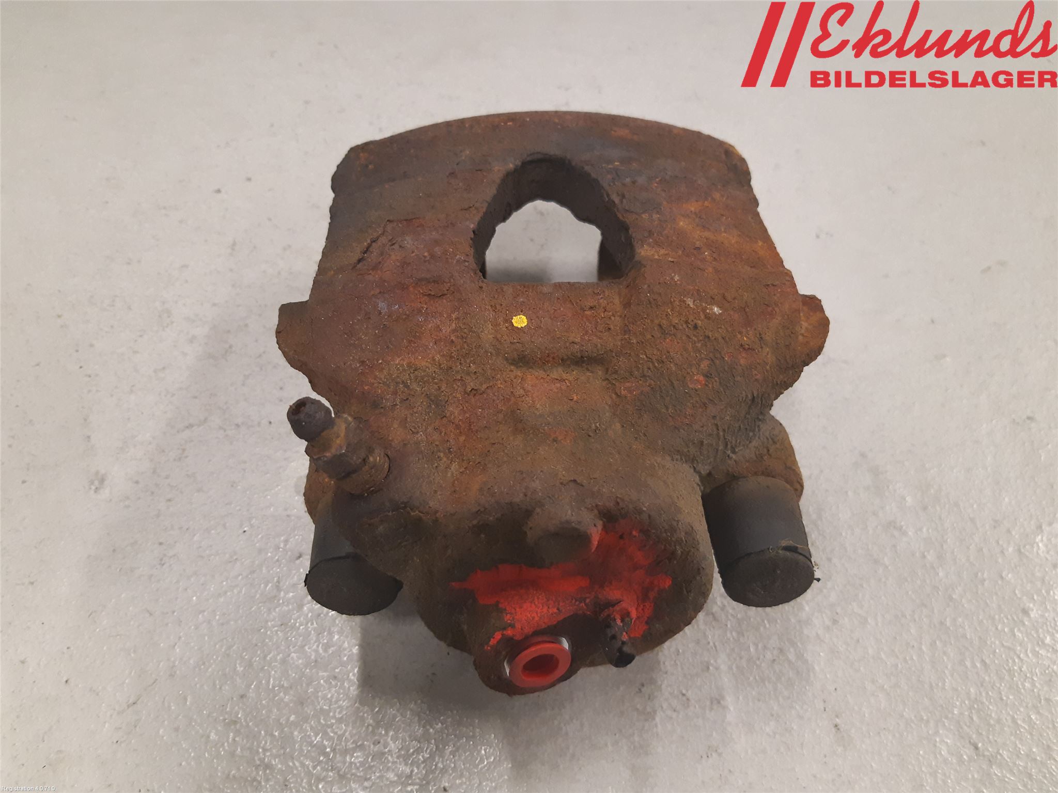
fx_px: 795
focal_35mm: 26
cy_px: 396
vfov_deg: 53.1
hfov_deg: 67.3
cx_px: 529
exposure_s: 1/50
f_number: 1.7
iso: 200
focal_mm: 3.93
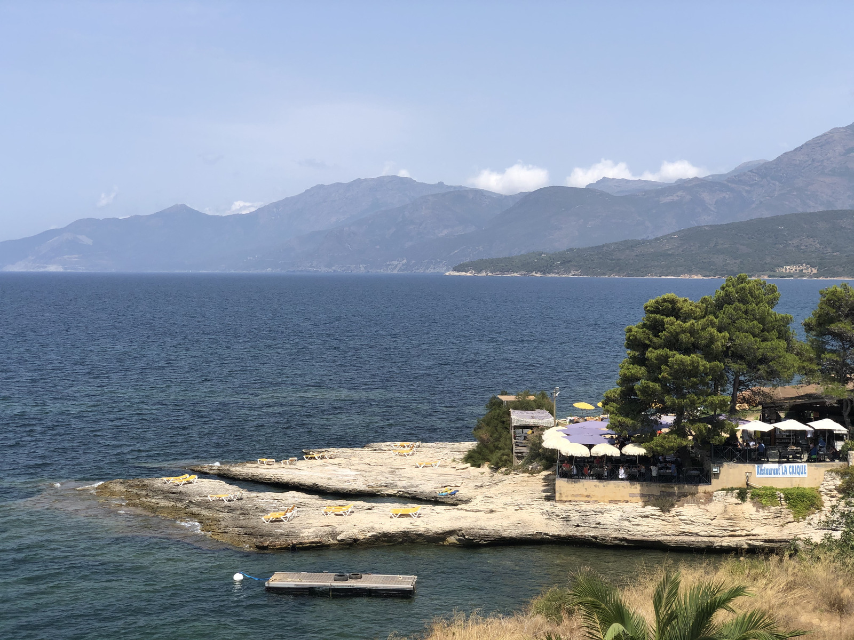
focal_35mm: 52
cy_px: 320
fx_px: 1283
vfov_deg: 28.0
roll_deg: +0.7
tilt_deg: -2.1
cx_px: 427
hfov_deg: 36.8
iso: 16
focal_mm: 6
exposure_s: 1/1312
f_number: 2.4
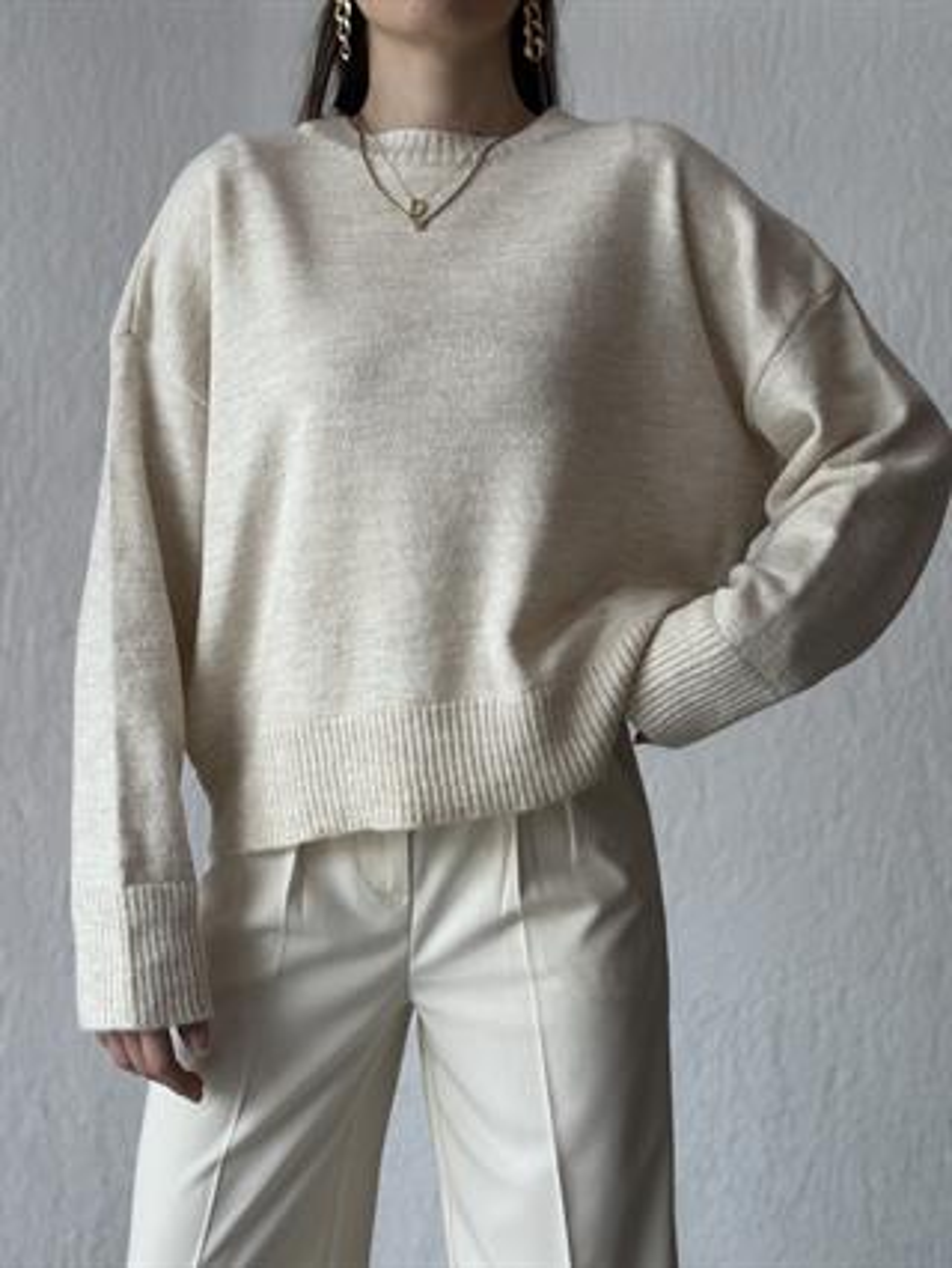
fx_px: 1758
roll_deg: -1.3
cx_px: 476
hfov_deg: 30.3
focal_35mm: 48
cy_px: 634
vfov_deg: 39.6
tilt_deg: +0.1
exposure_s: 1/97
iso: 125
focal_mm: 6.86
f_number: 1.78
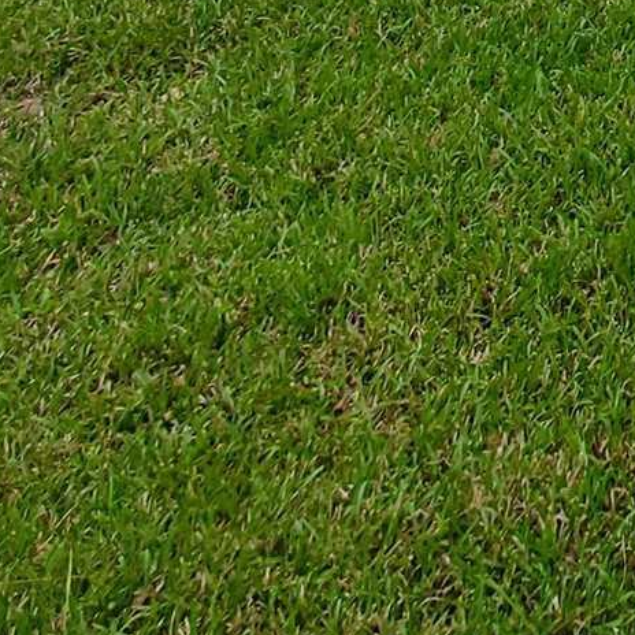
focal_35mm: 76
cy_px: -761
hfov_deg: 17.6
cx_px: 1197
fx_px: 1577
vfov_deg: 15.8
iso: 50
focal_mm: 1.8
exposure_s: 1/1505
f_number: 2.2
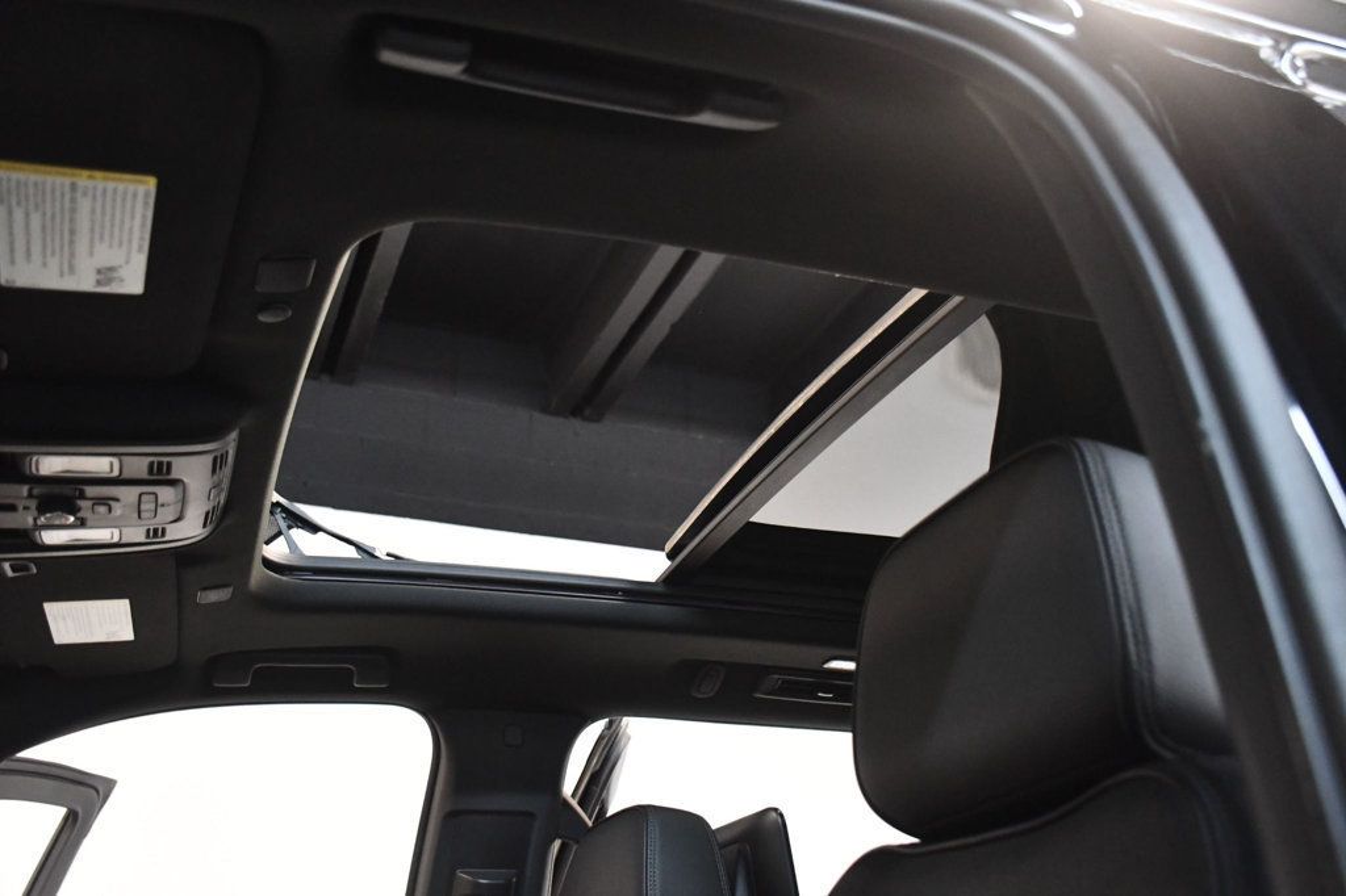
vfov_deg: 36.8
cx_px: 673
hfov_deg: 53.1
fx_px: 1345
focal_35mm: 36
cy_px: 448
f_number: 3.8
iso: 4000
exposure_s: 1/60
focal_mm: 24
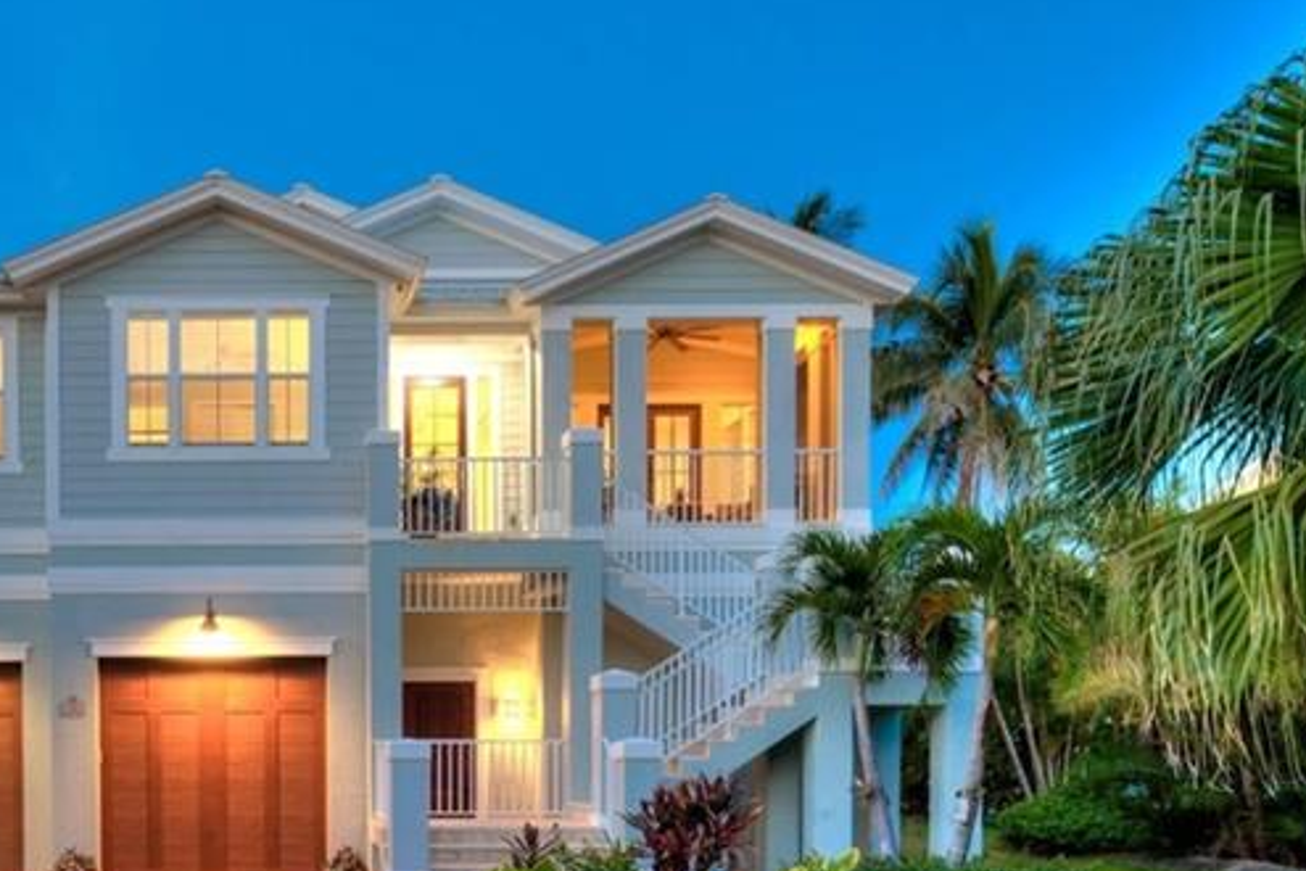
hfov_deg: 57.3
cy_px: 629
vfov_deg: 41.3
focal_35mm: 31
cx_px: 330
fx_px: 1125
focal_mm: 15
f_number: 11
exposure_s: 5
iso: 250
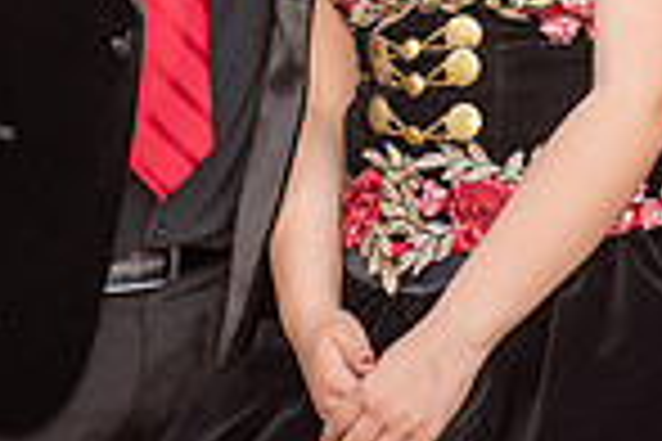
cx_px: 428
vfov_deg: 5.7
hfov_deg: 8.7
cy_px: -196
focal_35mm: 237
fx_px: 4358
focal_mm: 60
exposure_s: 1/200
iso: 400
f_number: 3.5
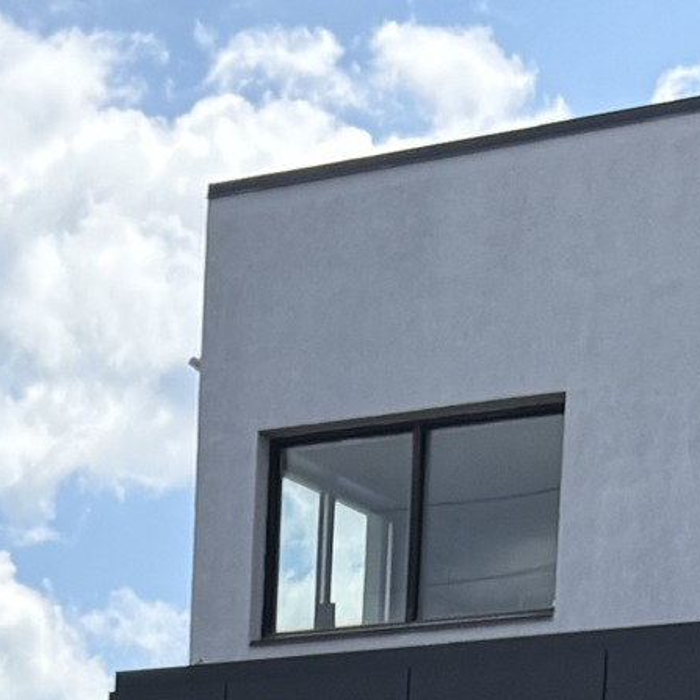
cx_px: -193
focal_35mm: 148
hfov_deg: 11.5
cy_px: 1666
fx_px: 3386
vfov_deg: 10.3
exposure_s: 1/4065
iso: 50
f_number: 1.6
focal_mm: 5.96
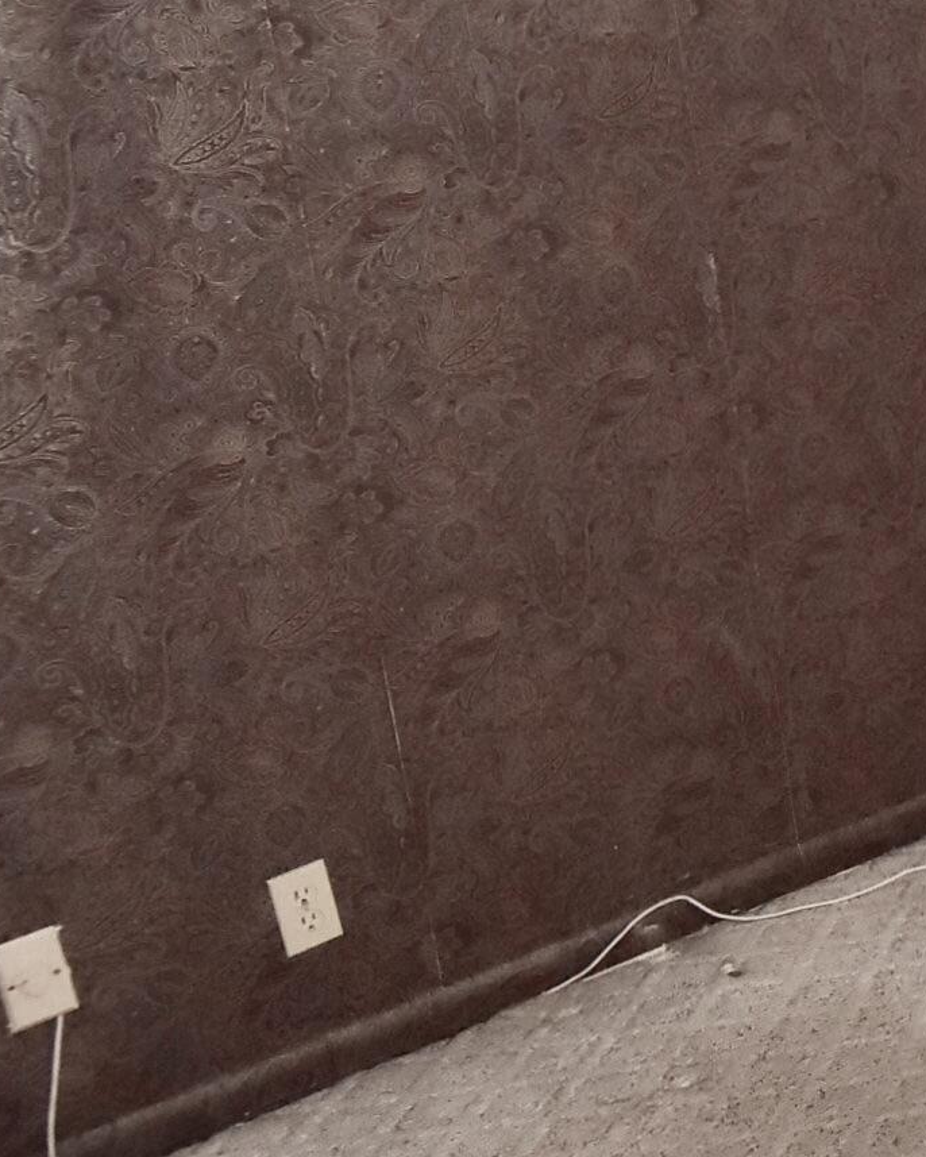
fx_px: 2020
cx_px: 1766
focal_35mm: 59
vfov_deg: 31.4
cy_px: 282
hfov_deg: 18.6
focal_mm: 12
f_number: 5.6
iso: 1800
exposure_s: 1/60
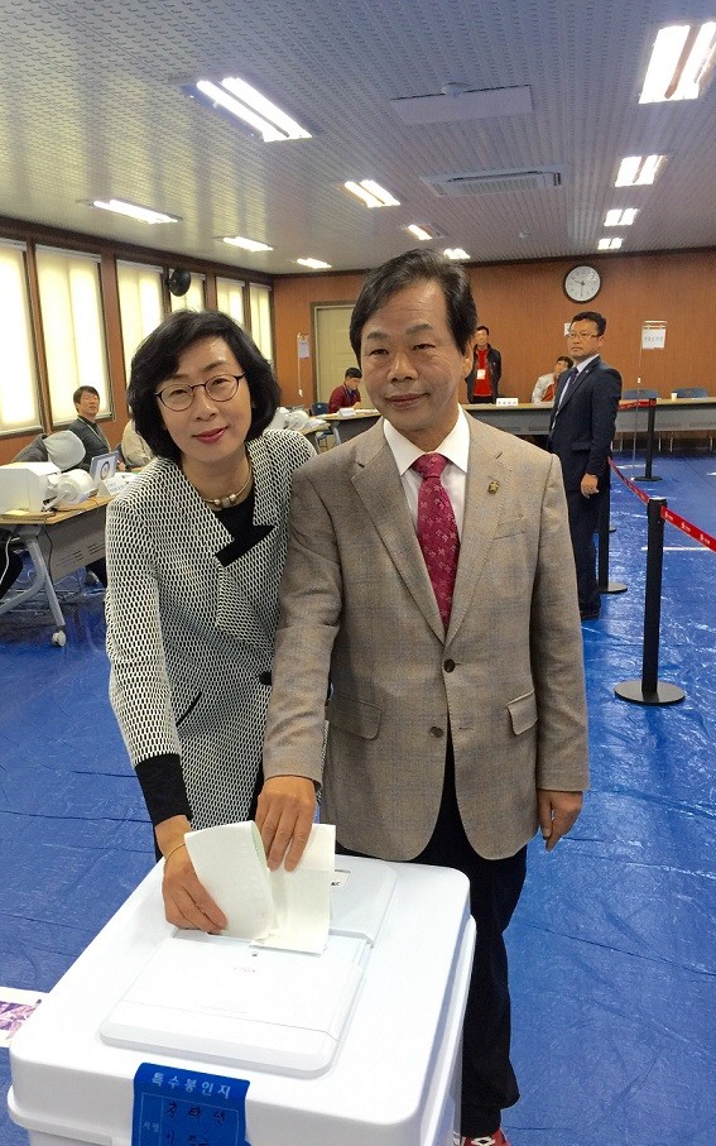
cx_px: 312
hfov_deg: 40.5
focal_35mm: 31
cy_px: 574
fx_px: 968
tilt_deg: -12.2
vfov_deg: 61.2
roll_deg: +1.9
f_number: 2.2
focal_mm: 4.15
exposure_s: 1/30
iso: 50
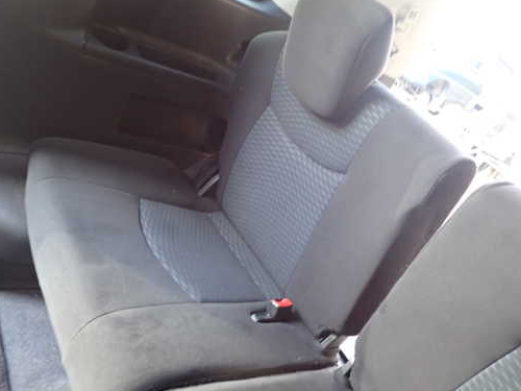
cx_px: 258
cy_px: 202
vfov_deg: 46.8
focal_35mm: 30
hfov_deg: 60.0
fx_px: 452
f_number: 2
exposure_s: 1/30
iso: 320
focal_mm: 4.5
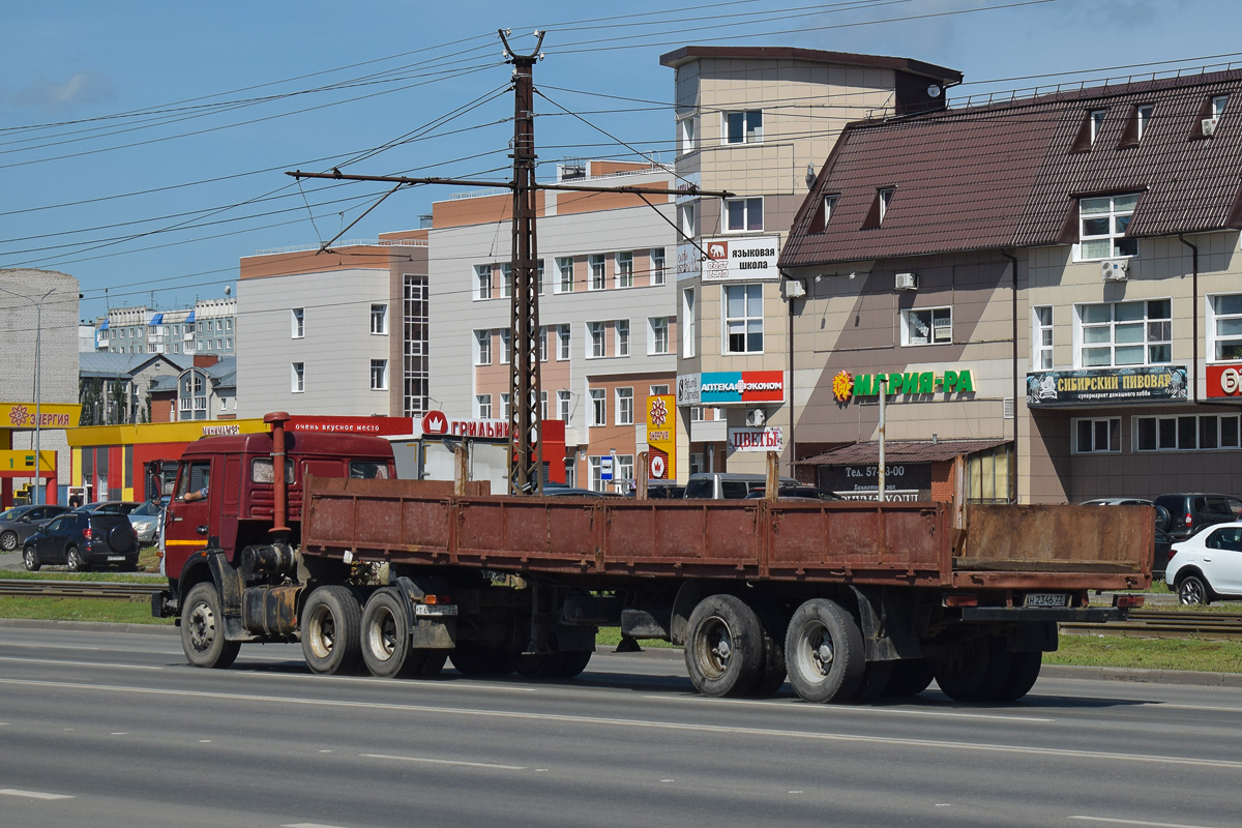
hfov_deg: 24.6
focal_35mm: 82
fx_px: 2846
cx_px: 621
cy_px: 414
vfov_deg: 16.6
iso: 100
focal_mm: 55
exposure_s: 1/800
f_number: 6.3
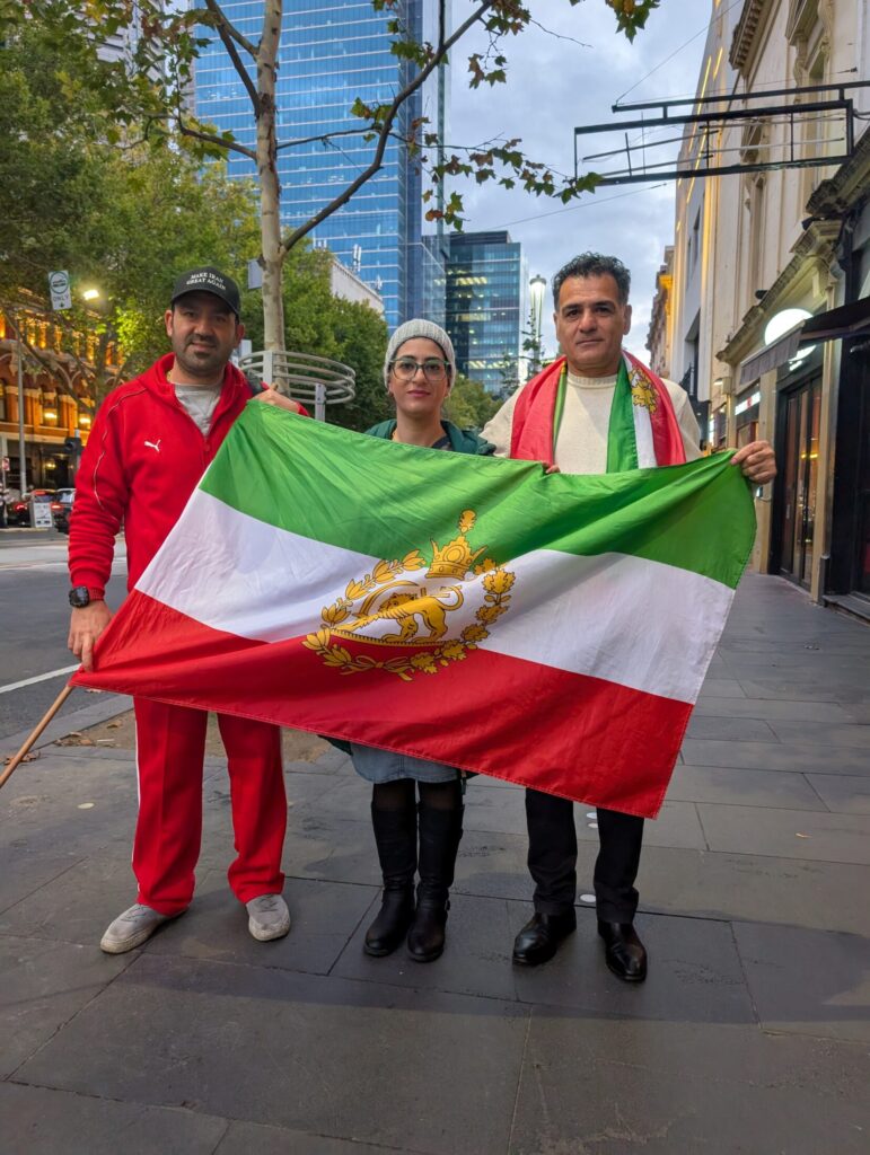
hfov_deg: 56.9
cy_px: 578
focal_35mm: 24
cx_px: 435
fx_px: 802
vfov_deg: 71.5
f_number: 1.68
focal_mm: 6.9
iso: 322
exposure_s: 1/174
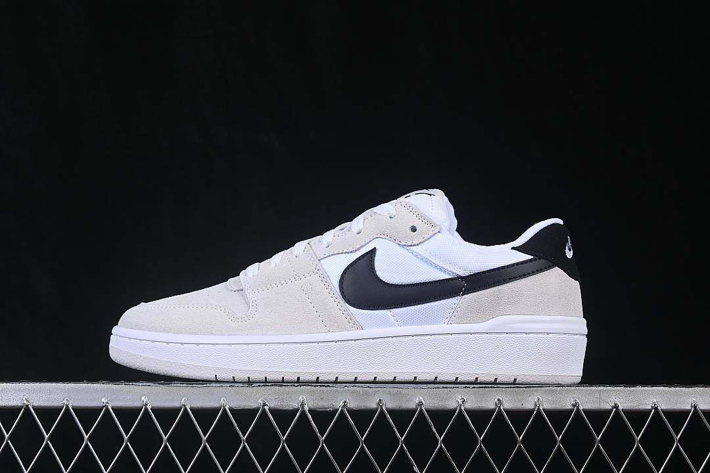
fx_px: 1479
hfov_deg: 27.0
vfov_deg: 18.2
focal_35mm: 75
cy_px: 236
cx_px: 355
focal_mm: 50
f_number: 8
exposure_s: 1/80
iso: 160
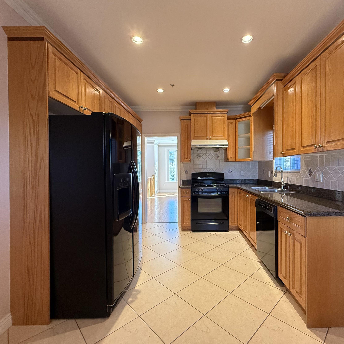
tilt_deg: -1.2
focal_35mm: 17
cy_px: 172
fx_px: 191
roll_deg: +0.3
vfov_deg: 84.0
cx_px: 198
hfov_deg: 83.4
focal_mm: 2.22
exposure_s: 1/120
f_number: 2.2
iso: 400
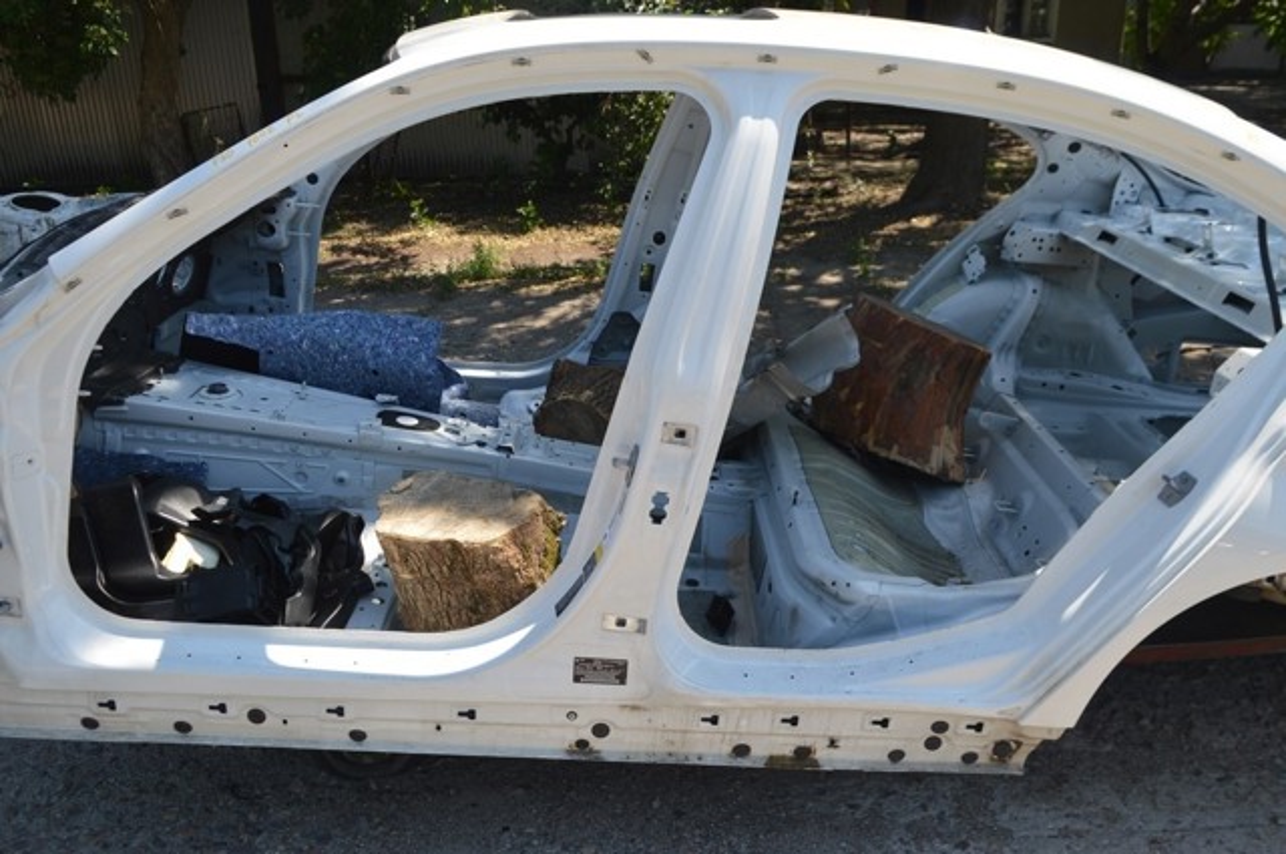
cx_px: 643
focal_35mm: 30
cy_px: 427
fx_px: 1070
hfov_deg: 62.0
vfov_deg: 43.5
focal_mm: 20
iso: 100
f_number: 7.1
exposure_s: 1/200
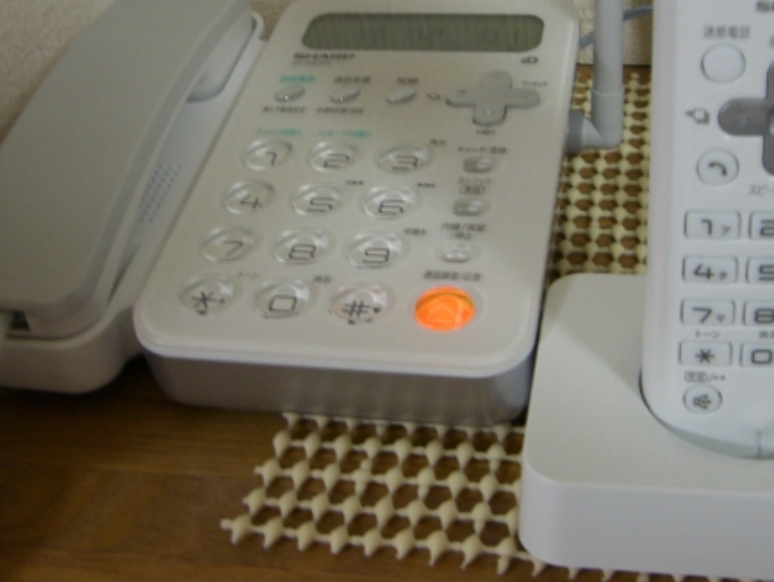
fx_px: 1253
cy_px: 168
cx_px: 419
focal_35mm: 56
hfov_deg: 34.3
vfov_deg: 25.9
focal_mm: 6.2
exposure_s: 1/10
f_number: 2.7
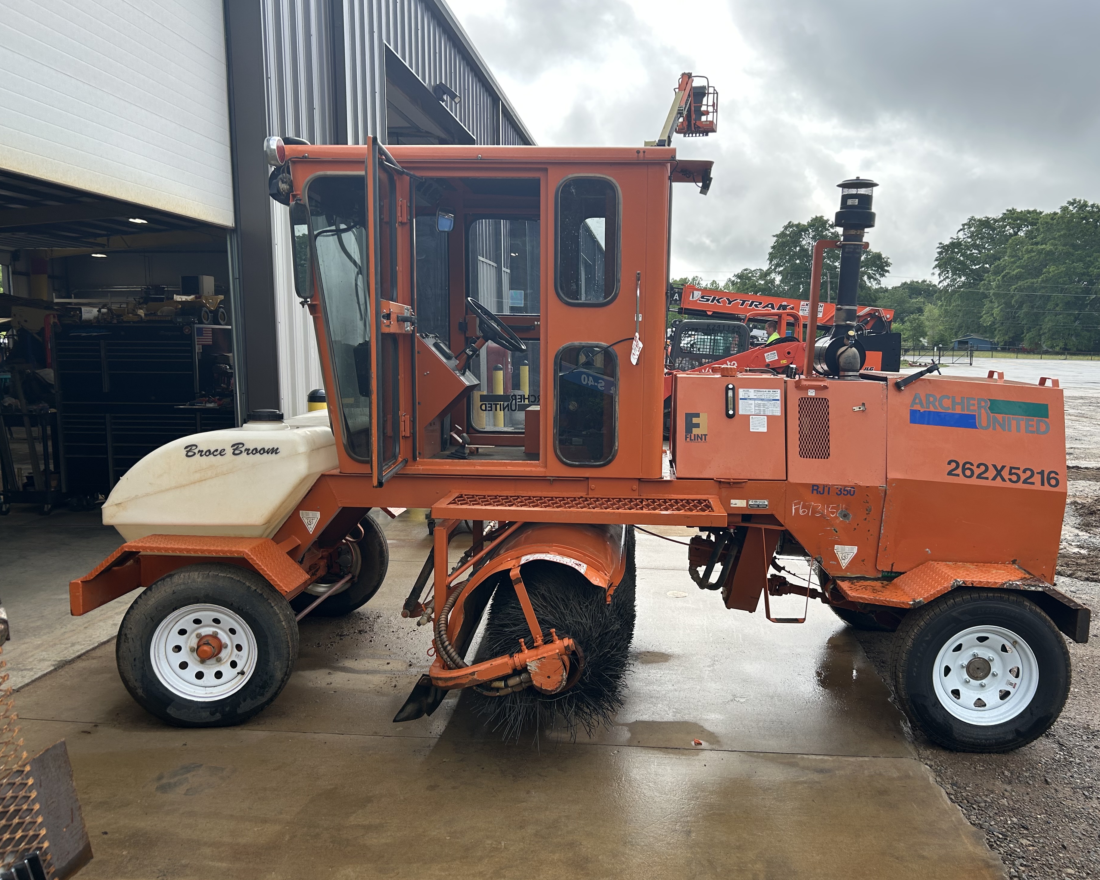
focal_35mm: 28
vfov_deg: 51.5
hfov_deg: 62.1
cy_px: 443
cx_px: 600
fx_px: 912
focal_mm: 5.7
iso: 50
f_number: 1.5
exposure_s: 1/1361
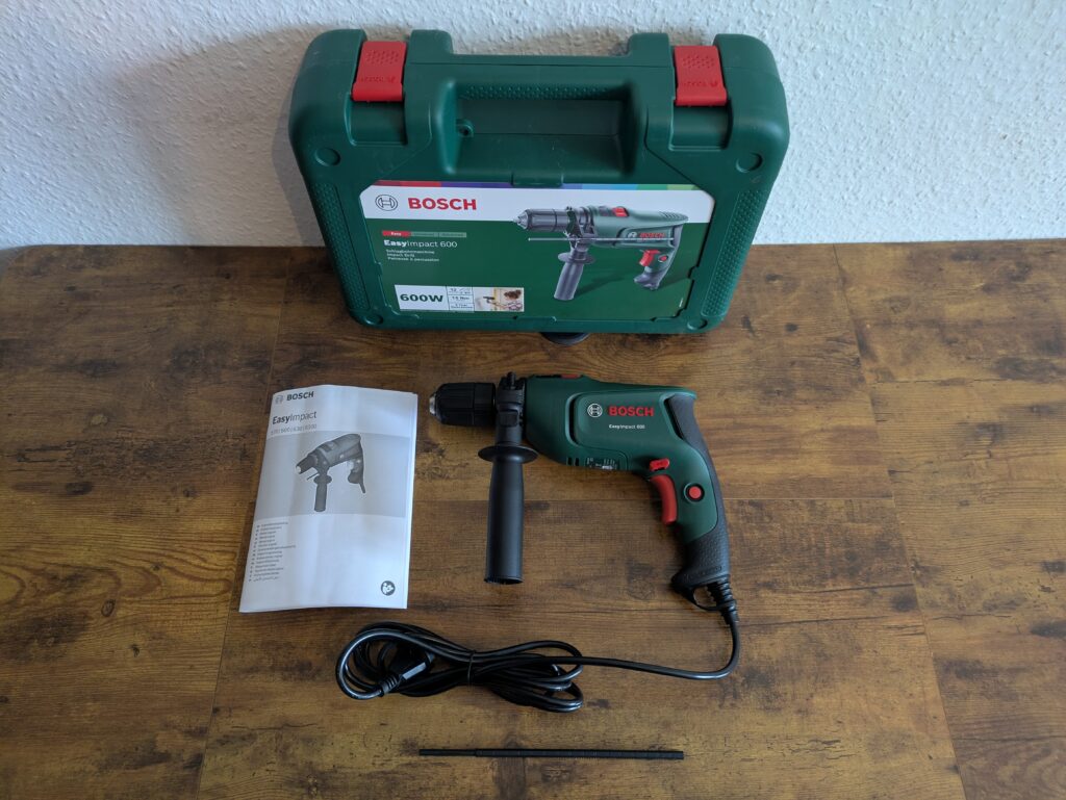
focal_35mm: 25
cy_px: 400
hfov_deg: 69.4
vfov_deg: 54.9
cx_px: 533
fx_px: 770
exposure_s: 1/25
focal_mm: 5.43
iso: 341
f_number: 1.89
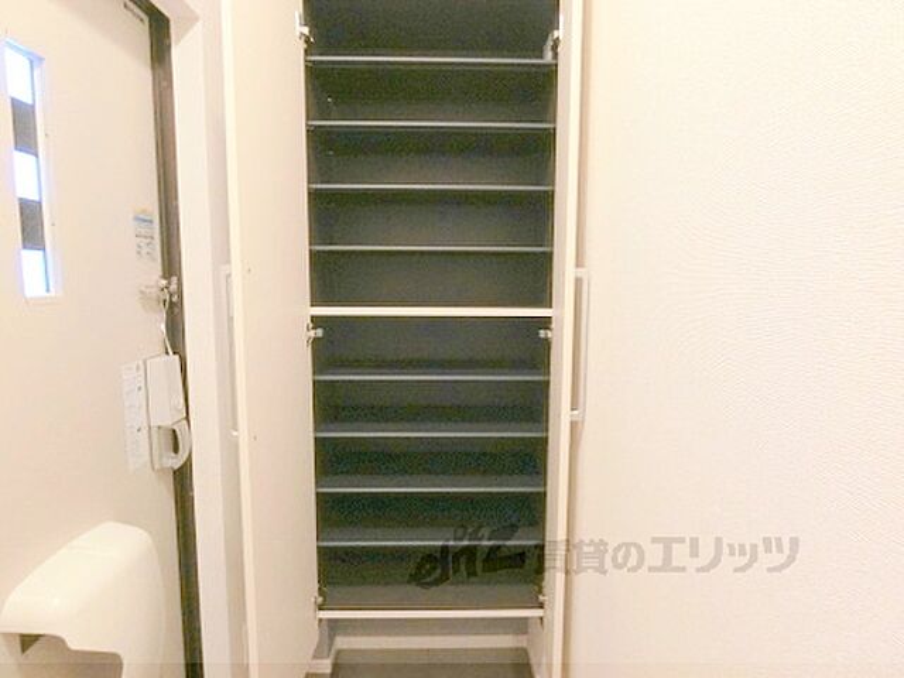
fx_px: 496
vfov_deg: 68.7
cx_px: 452
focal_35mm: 19
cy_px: 339
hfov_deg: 84.7
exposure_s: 1/13
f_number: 6.9
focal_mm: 4.06
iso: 1600
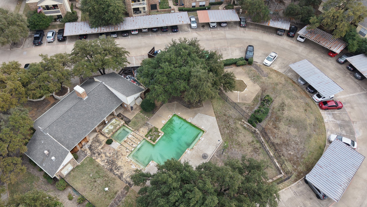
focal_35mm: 27
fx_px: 263
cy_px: 105
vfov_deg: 42.9
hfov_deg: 69.8
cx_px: 179
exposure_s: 1/800
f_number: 1.8
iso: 100
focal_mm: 8.67
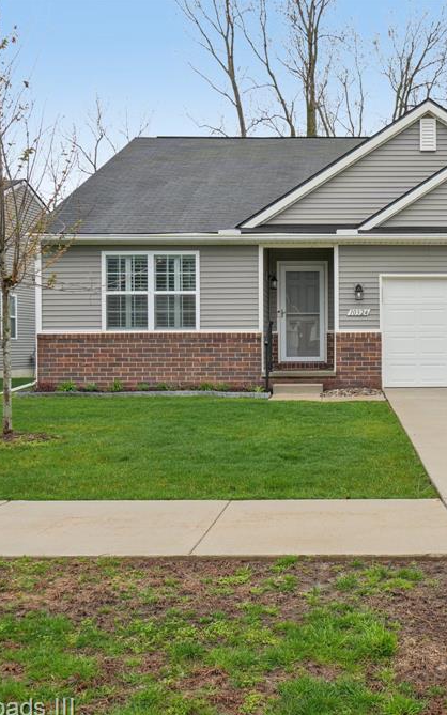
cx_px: 354
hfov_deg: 31.4
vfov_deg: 49.5
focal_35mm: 40
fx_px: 776
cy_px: 362
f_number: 8
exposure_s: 1/90
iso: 100
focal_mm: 17
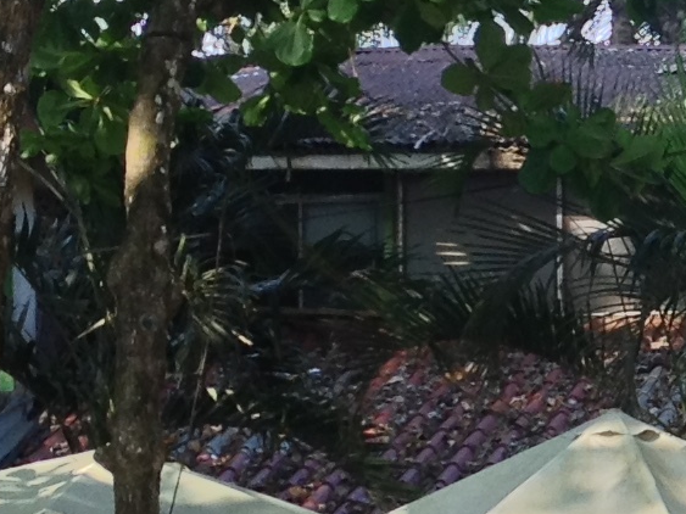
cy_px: 364
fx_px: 4022
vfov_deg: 7.3
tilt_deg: +0.4
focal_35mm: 203
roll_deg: +1.4
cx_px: 1064
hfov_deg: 9.4
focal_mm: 4.28
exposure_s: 1/180
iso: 50
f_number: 2.4
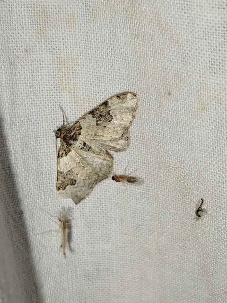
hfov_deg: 20.4
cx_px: 114
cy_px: 152
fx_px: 630
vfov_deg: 27.0
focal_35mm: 72
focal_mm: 5.31
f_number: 1.7
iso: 80
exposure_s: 1/50
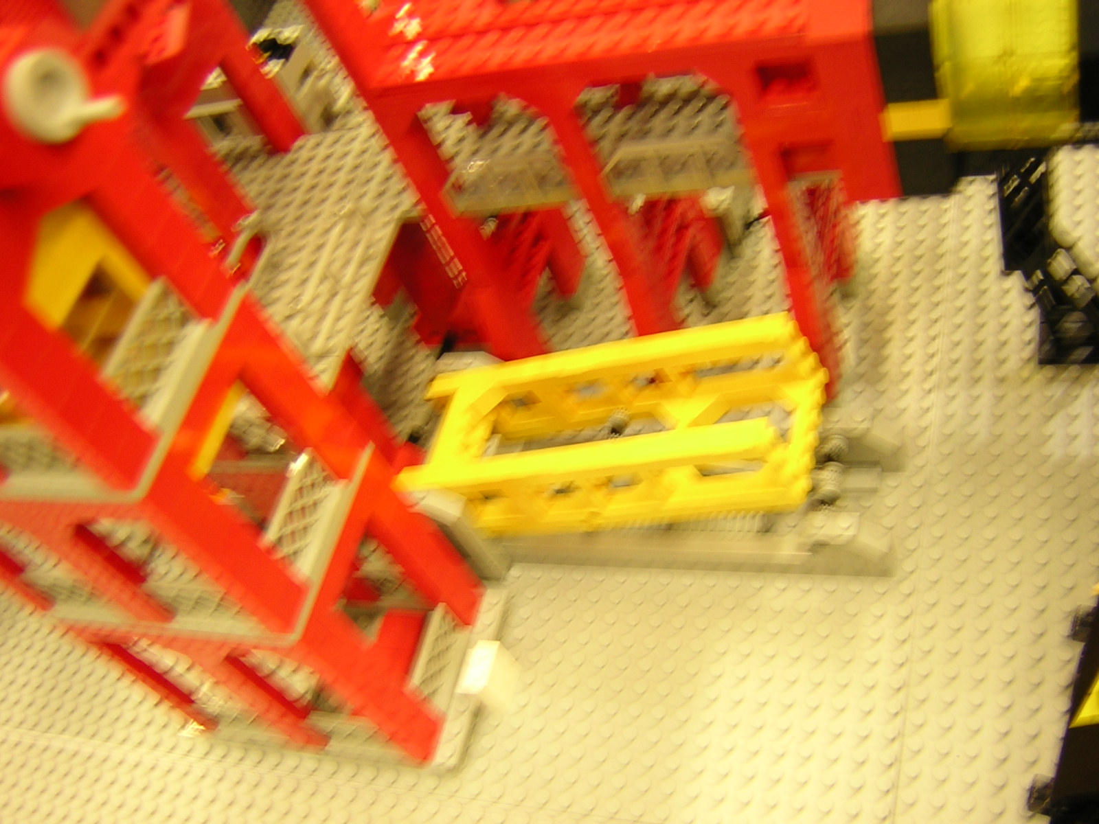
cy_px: 412
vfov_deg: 39.7
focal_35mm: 36
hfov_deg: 51.4
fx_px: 1143
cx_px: 550
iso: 102
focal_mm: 4.7
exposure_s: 1/3.7
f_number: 2.6
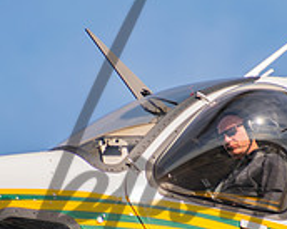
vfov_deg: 1.1
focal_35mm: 1426
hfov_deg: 1.4
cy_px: 181
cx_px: 164
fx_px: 12092
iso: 100
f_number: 6.3
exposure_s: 1/320
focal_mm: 300
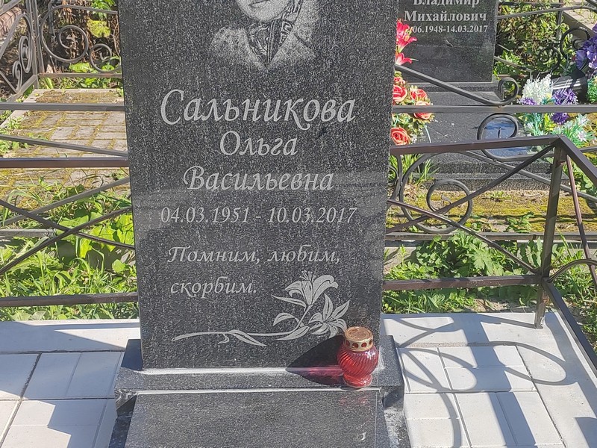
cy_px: 224
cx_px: 298
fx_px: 897
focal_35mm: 52
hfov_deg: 36.8
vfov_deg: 28.0
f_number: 1.9
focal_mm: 5.52
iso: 100
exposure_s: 1/1400
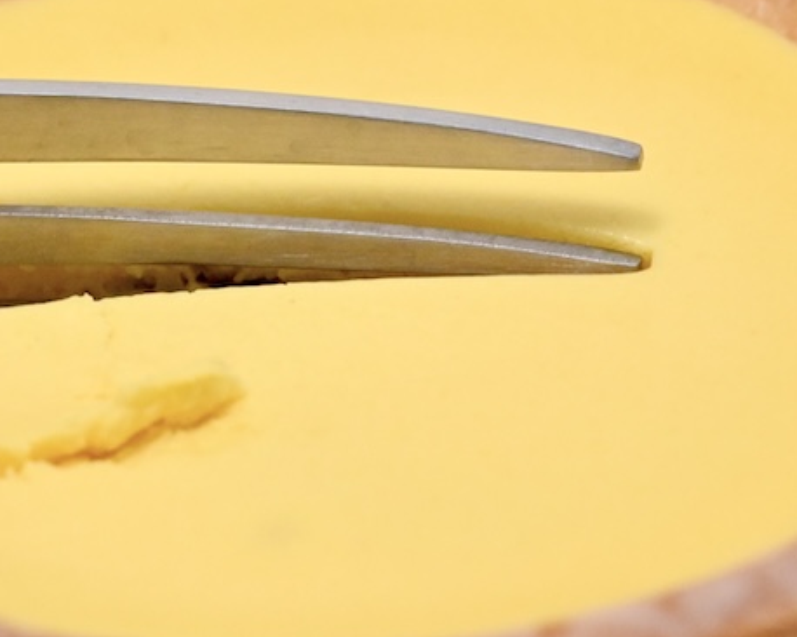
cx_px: 258
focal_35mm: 123
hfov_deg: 15.6
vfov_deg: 12.5
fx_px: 2900
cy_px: 258
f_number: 10
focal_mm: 60
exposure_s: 1/200
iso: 6400
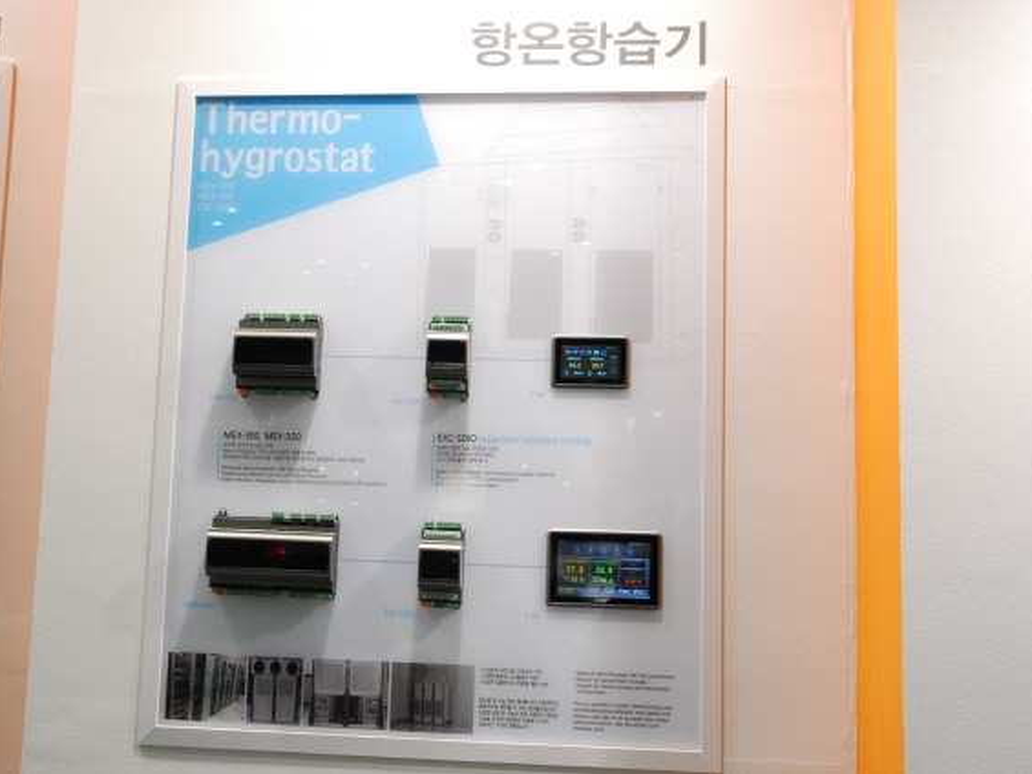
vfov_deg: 39.7
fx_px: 1073
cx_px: 460
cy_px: 388
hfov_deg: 51.2
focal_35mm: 36
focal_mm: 22
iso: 1600
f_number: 5.6
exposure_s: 1/100
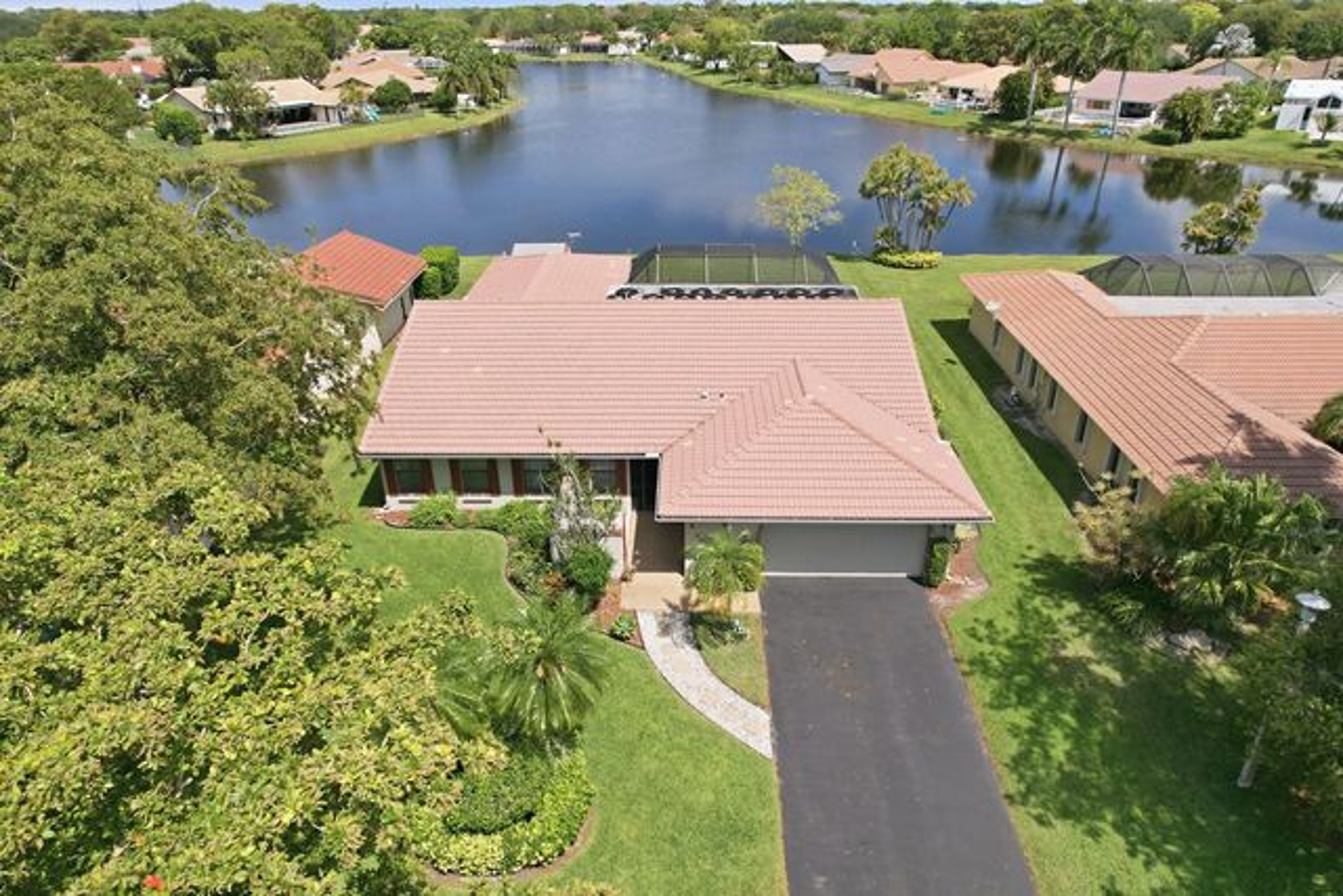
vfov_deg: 57.3
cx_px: 672
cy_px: 448
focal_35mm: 22
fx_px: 821
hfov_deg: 78.6
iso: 120
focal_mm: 8.4
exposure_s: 1/640
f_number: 2.8
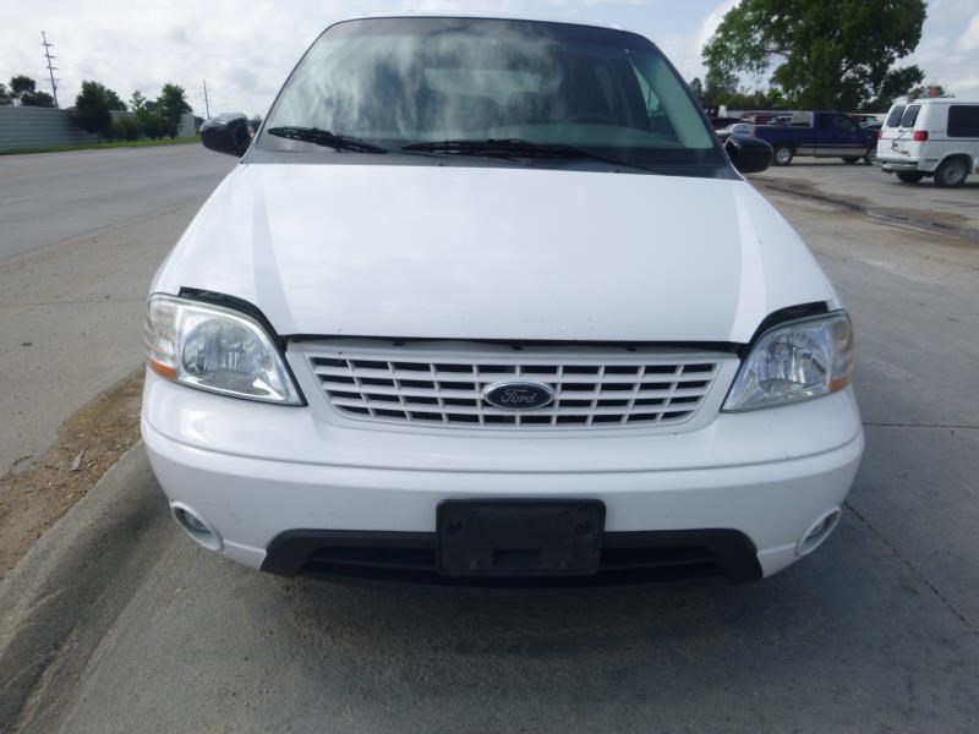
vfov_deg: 54.9
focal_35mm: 25
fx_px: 707
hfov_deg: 69.4
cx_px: 490
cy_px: 367
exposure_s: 1/640
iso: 100
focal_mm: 4.5
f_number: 3.9
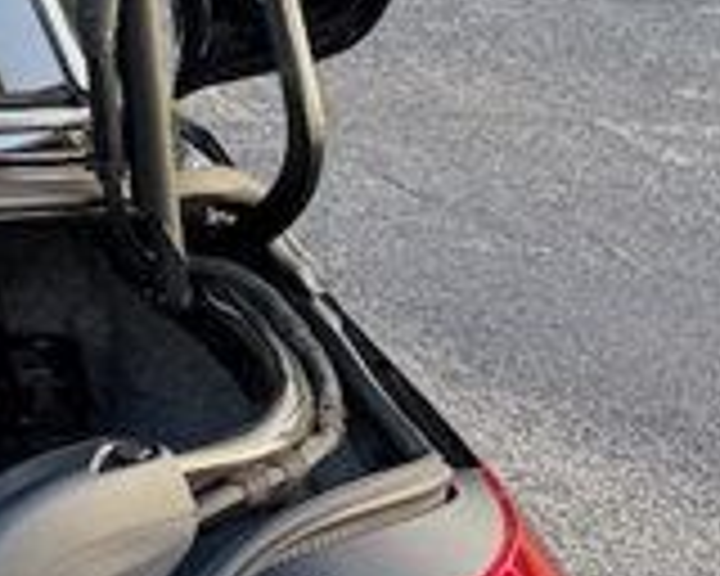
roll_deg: +0.8
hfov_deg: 11.1
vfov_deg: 10.3
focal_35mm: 150
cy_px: 459
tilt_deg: -18.6
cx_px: -914
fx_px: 3196
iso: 100
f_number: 1.78
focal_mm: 6.76
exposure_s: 1/121
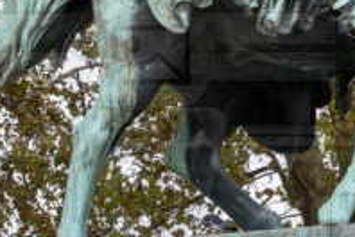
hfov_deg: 9.3
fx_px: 2165
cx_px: 371
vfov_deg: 6.3
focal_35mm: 220
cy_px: 46
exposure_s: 1/200
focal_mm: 29
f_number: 6.3
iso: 200
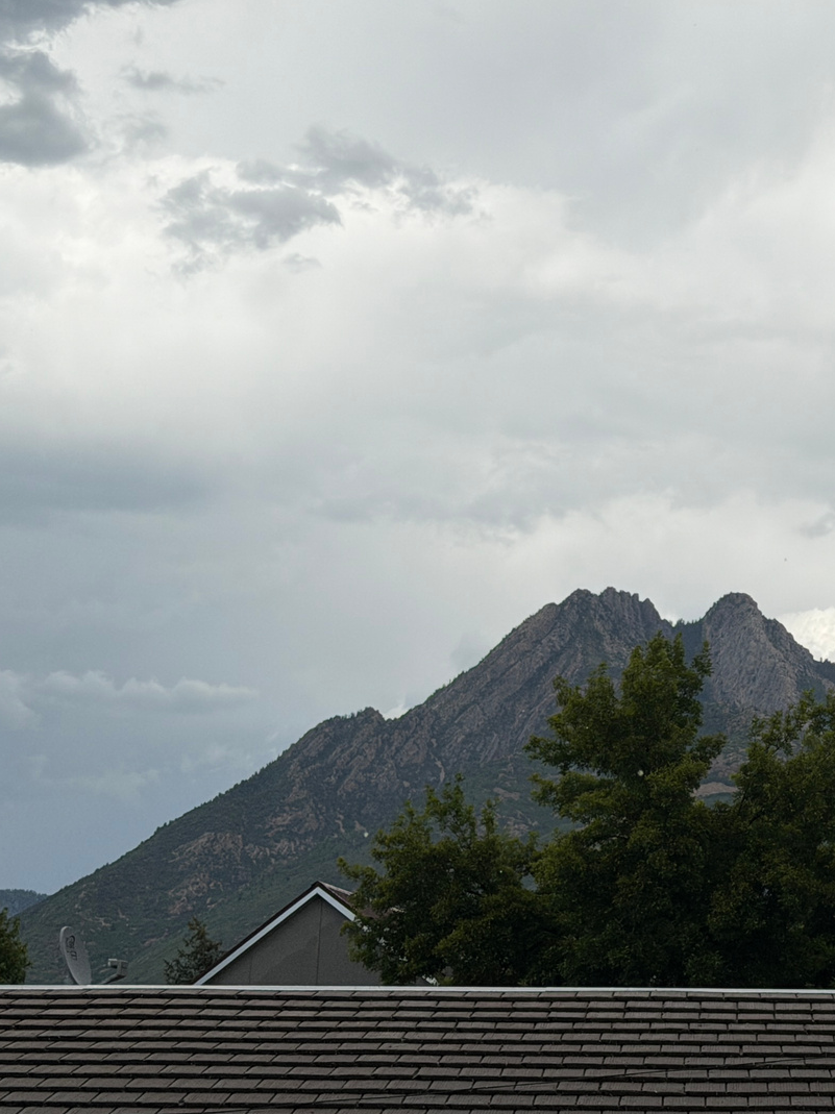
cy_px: 604
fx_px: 2961
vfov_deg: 21.3
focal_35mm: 92
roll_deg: +0.4
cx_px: 908
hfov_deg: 15.6
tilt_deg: +14.7
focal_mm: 6.76
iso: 64
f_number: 1.78
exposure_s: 1/7874
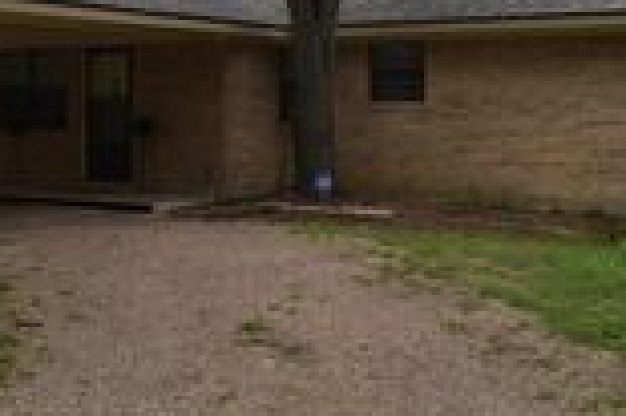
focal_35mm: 58
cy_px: 99
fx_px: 1007
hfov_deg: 34.5
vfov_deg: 23.1
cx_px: 283
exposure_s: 1/125
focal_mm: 12
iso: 100
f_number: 5.6
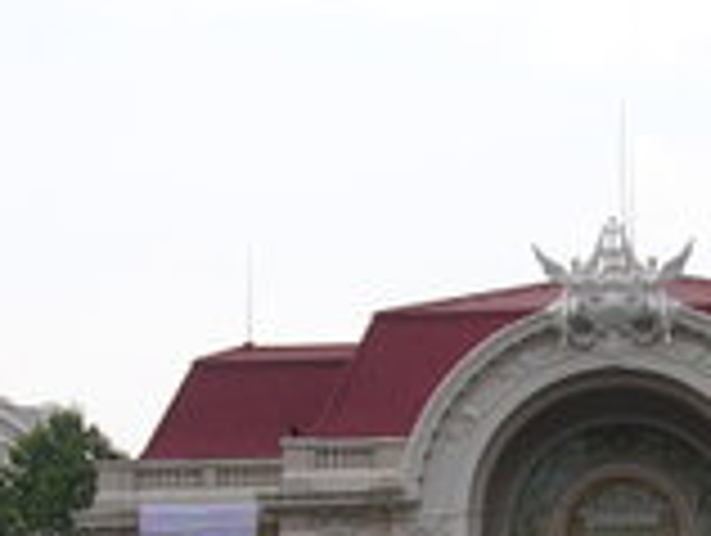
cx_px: 603
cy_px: 667
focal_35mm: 124
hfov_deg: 15.7
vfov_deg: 11.7
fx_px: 2551
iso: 50
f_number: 3.1
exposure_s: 1/196
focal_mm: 7.5
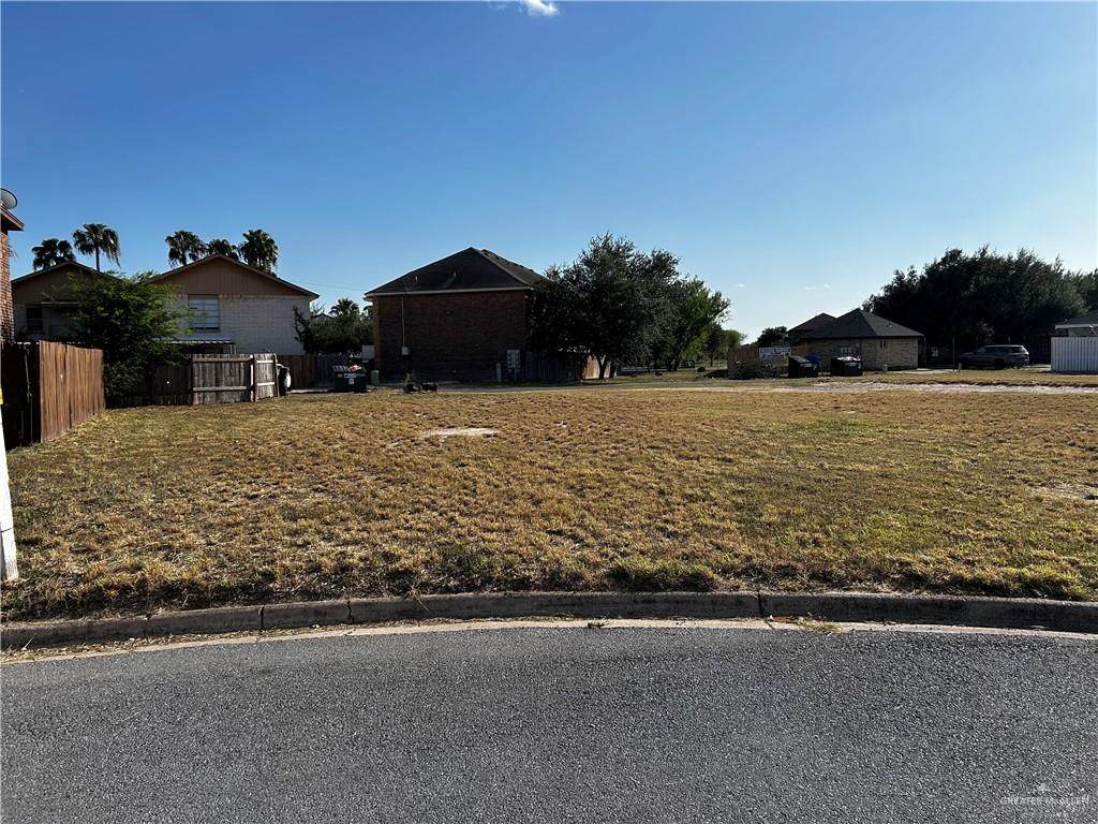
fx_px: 825
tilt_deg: -3.4
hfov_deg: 67.3
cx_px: 549
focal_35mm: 26
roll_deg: +1.1
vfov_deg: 53.1
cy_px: 412
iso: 50
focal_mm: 5.7
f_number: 1.5
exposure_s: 1/5319
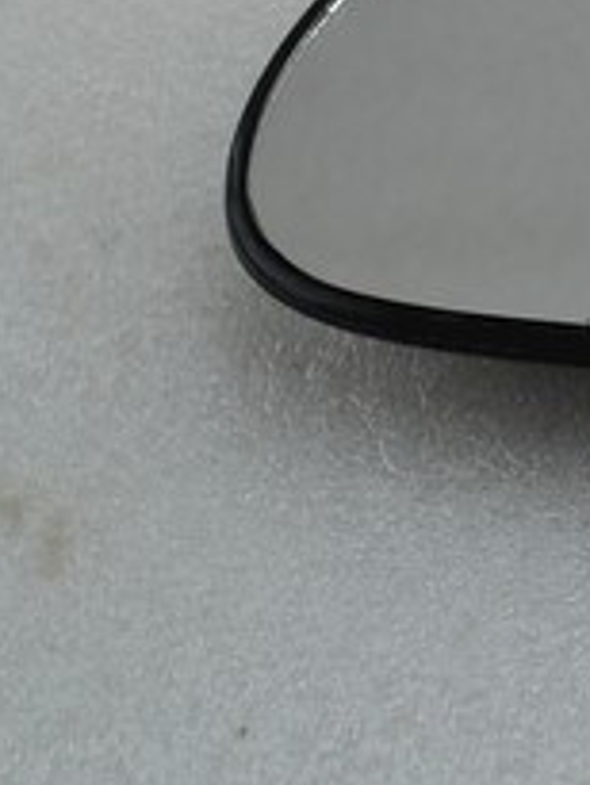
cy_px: 56
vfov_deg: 12.1
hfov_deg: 8.7
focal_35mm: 162
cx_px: 1126
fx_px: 3678
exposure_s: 1/100
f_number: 9
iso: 400
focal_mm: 36
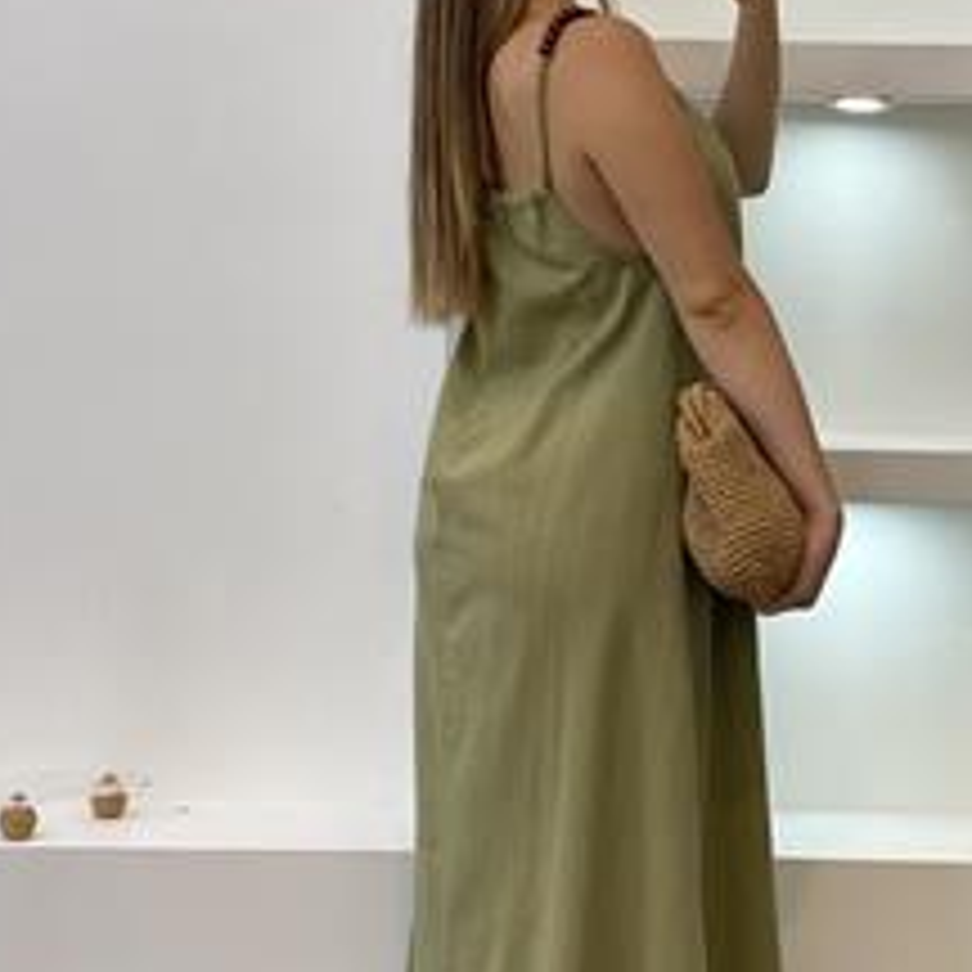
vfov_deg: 19.7
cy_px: 506
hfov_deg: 19.7
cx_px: 562
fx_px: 2796
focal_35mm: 88
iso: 80
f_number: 2
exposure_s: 1/100
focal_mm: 6
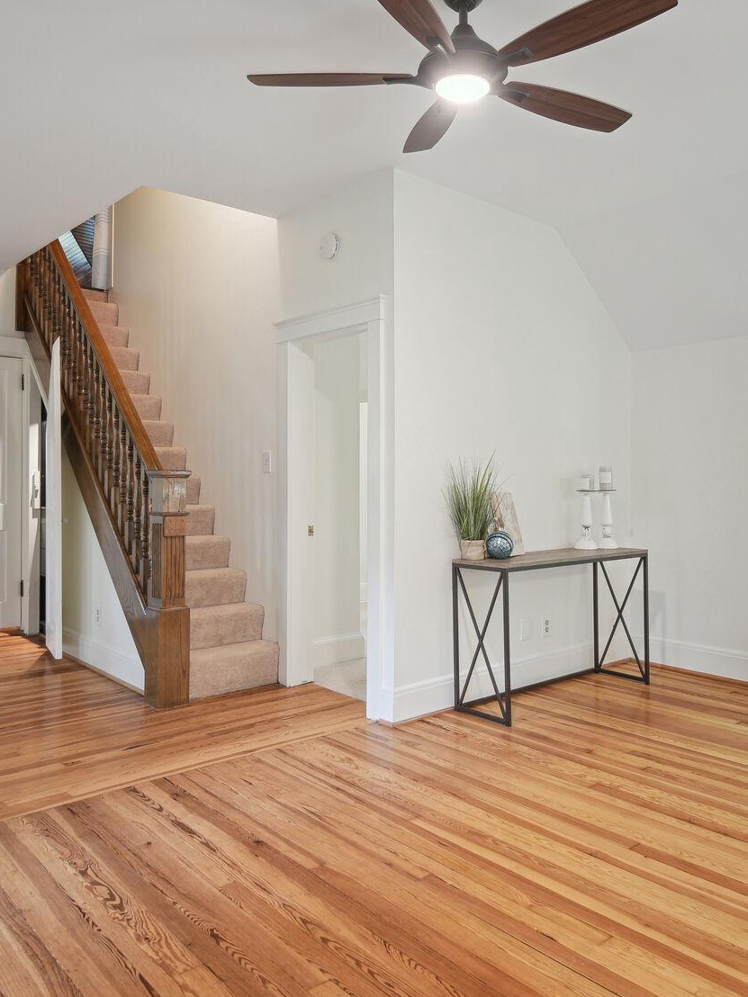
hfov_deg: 51.3
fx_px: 778
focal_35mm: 27
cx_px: 393
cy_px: 498
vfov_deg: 65.3
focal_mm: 18
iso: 500
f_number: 8
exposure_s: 1/6
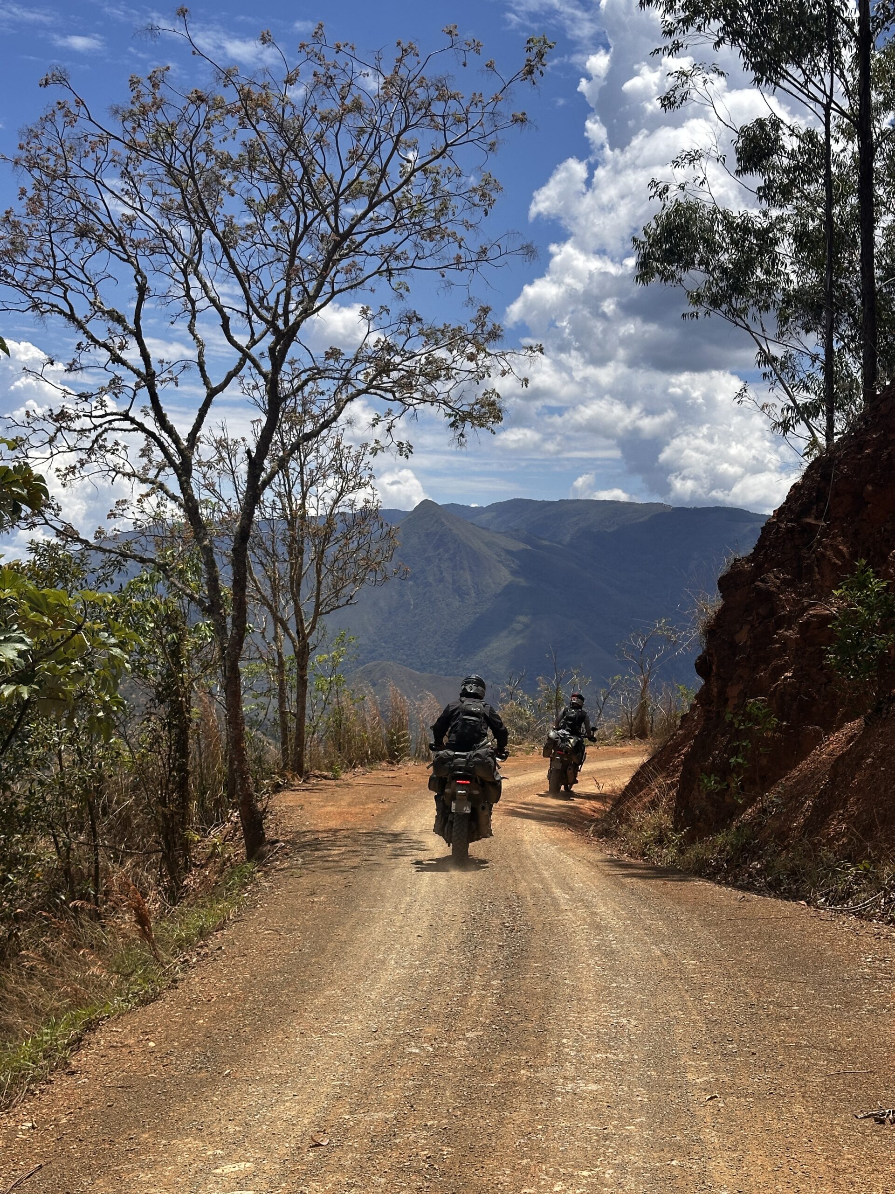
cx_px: 448
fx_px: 1655
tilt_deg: +1.6
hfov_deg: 30.3
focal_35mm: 48
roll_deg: -2.0
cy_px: 597
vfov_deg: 39.7
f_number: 1.78
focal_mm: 6.86
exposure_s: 1/5263
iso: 64
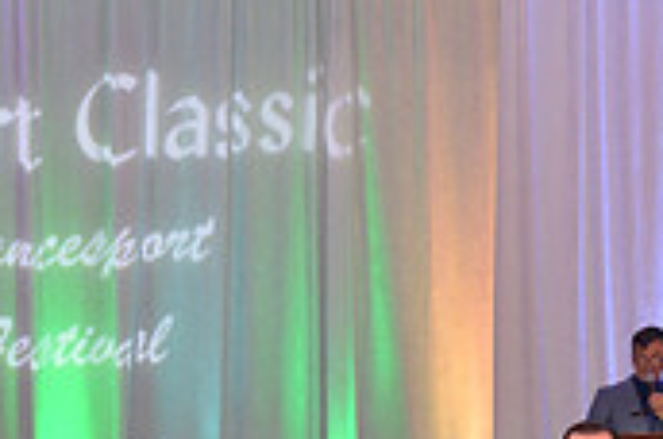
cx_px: 81
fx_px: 2721
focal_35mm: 148
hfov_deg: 13.8
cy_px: 699
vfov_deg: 9.0
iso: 2000
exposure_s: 1/250
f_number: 4
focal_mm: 44
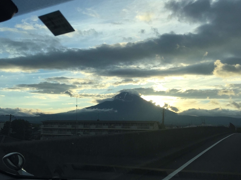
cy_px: 106
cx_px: 115
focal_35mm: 36
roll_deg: -4.2
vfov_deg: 39.5
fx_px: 251
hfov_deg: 51.3
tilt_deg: +7.3
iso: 32
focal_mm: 4.15
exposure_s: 1/1582
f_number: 2.2
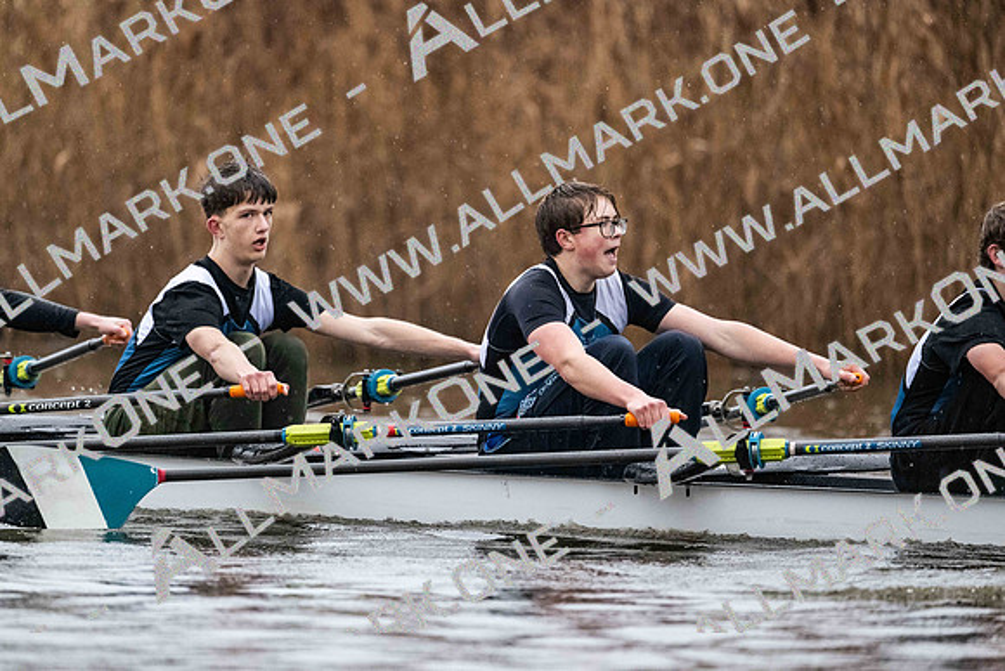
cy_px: 336
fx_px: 11169
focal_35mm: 400
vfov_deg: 3.4
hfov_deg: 5.2
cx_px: 502
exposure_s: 1/1600
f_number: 4.5
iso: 6400
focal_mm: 400
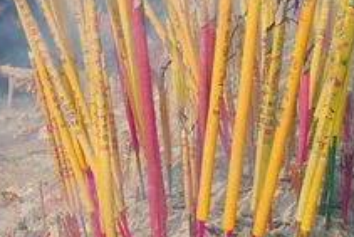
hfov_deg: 16.7
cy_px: 33
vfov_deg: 12.0
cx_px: -134
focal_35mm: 114
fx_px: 1122
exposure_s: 1/800
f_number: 5
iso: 250
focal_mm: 20
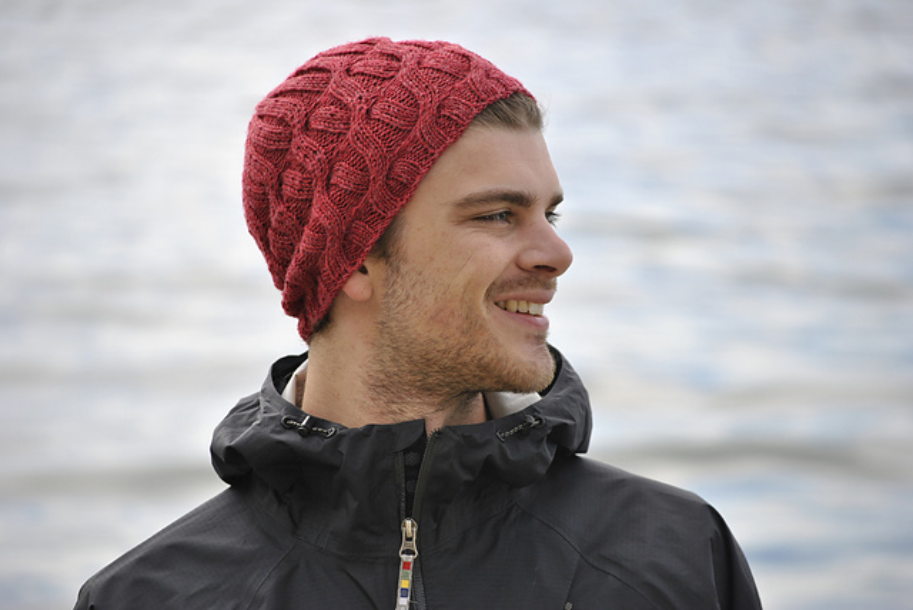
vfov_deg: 8.3
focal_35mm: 165
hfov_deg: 12.4
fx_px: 4188
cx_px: 456
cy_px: 305
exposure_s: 1/640
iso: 200
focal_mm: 110
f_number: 4.5
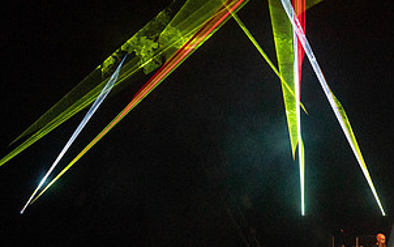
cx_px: 354
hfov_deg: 14.3
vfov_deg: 9.0
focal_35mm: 145
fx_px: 1558
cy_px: 167
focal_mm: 74
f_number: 5.6
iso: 6400
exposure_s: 1/250
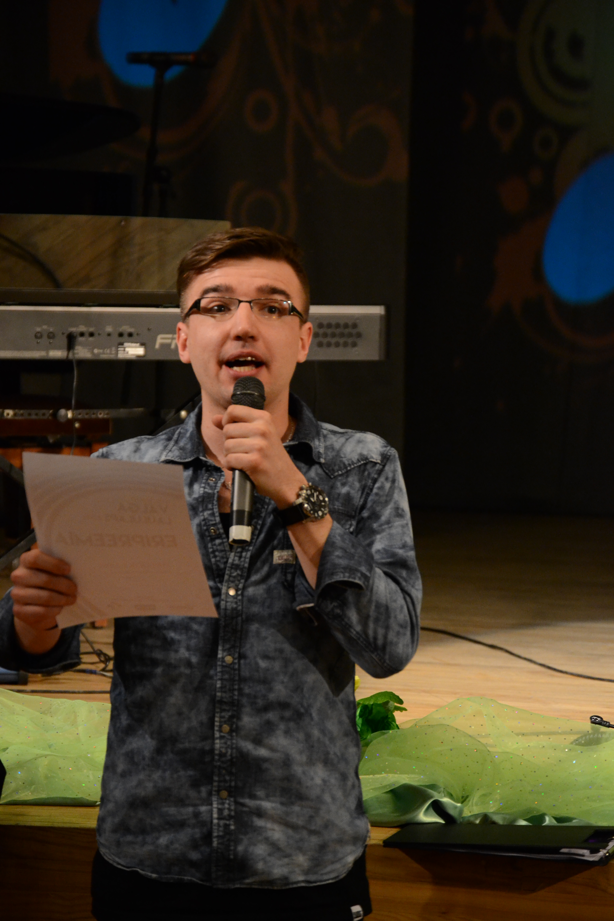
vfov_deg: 14.4
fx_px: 3645
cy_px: 460
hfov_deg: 9.6
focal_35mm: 142
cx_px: 307
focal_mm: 95
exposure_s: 1/50
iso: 1600
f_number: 4.5
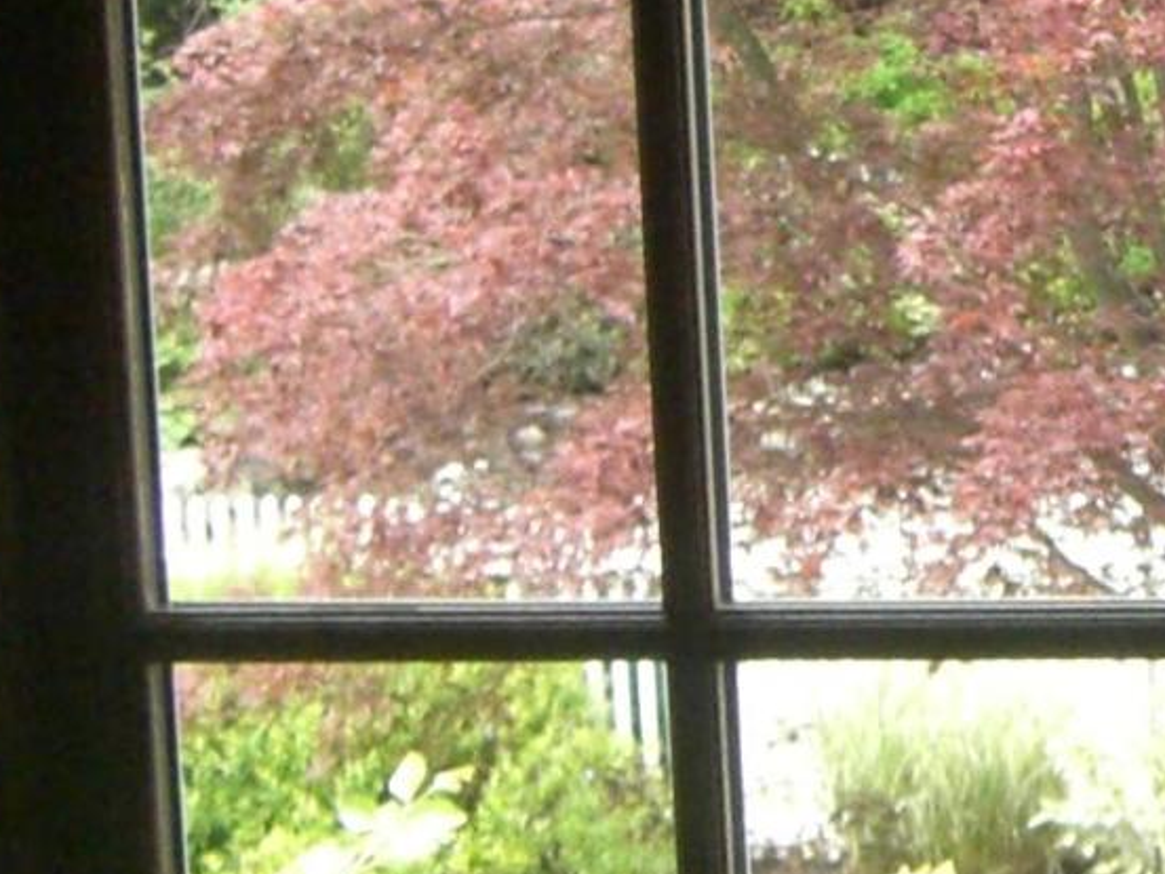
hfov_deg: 9.4
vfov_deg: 7.2
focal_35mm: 206
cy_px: 57
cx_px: 1612
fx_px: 6934
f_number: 2.8
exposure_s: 1/400
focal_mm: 7.9
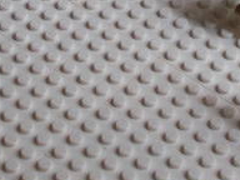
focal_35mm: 183
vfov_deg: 8.0
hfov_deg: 10.8
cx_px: 109
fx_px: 1269
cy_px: -79
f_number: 3.9
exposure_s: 1/40
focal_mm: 6.9
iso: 80
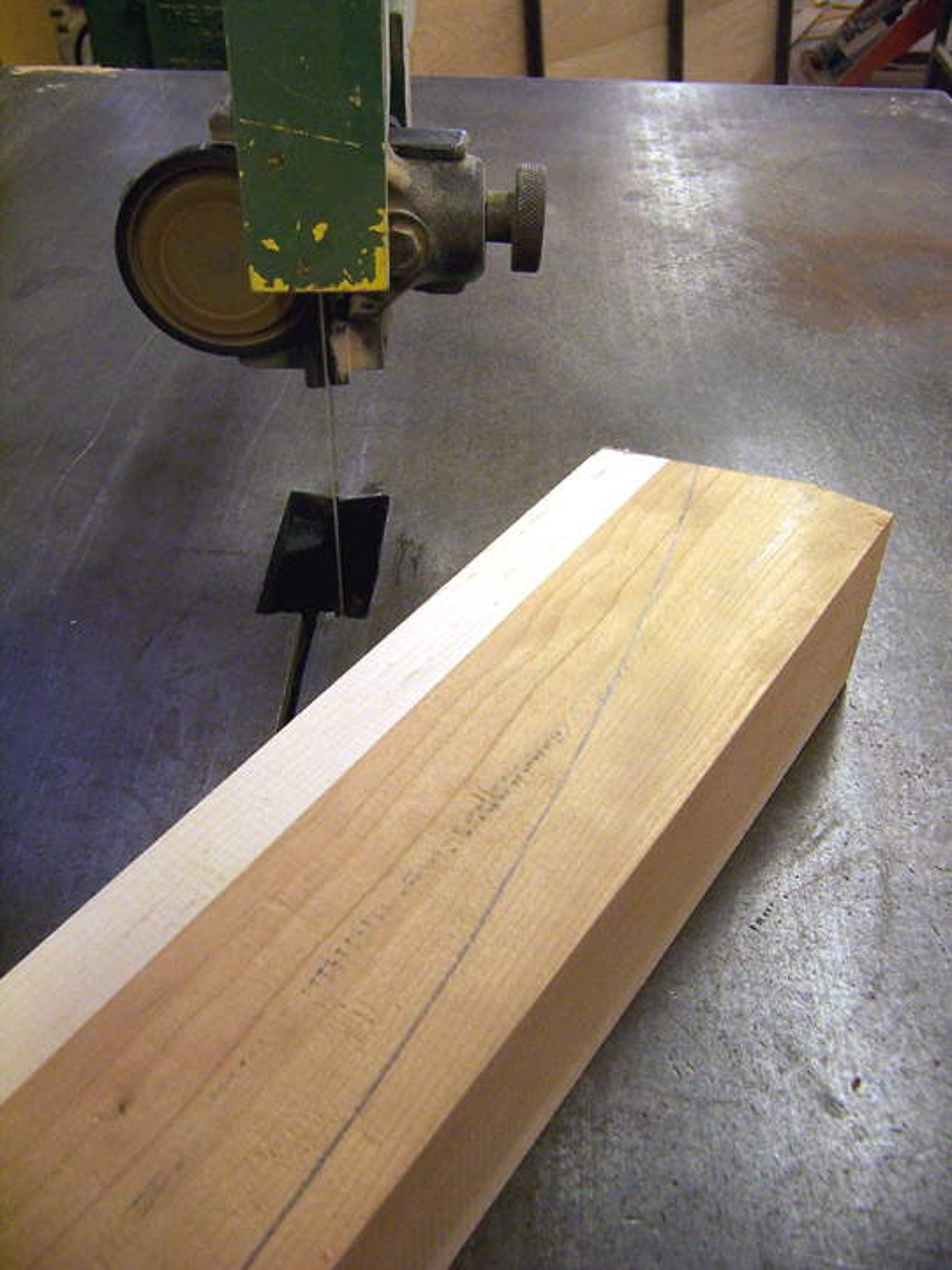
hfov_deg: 42.9
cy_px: 635
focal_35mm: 33
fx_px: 1210
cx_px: 476
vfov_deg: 55.4
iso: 140
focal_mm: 5.5
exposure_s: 1/30
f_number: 3.4
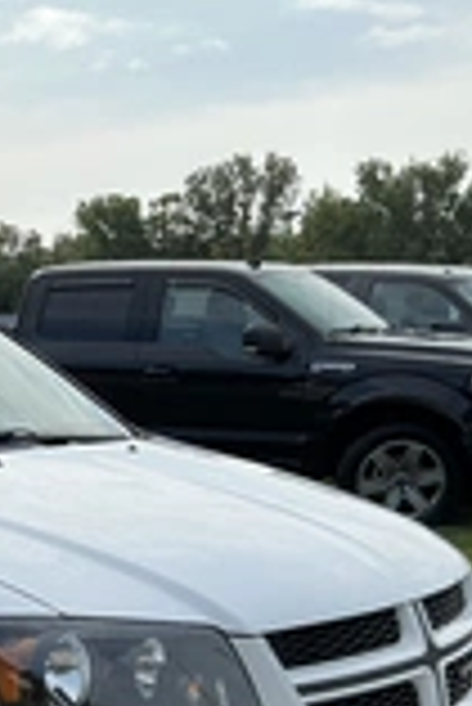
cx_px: -207
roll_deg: +1.0
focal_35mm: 74
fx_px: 1452
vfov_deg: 26.6
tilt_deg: -7.3
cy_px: 612
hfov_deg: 16.9
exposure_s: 1/1534
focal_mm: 3
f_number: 1.8
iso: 25
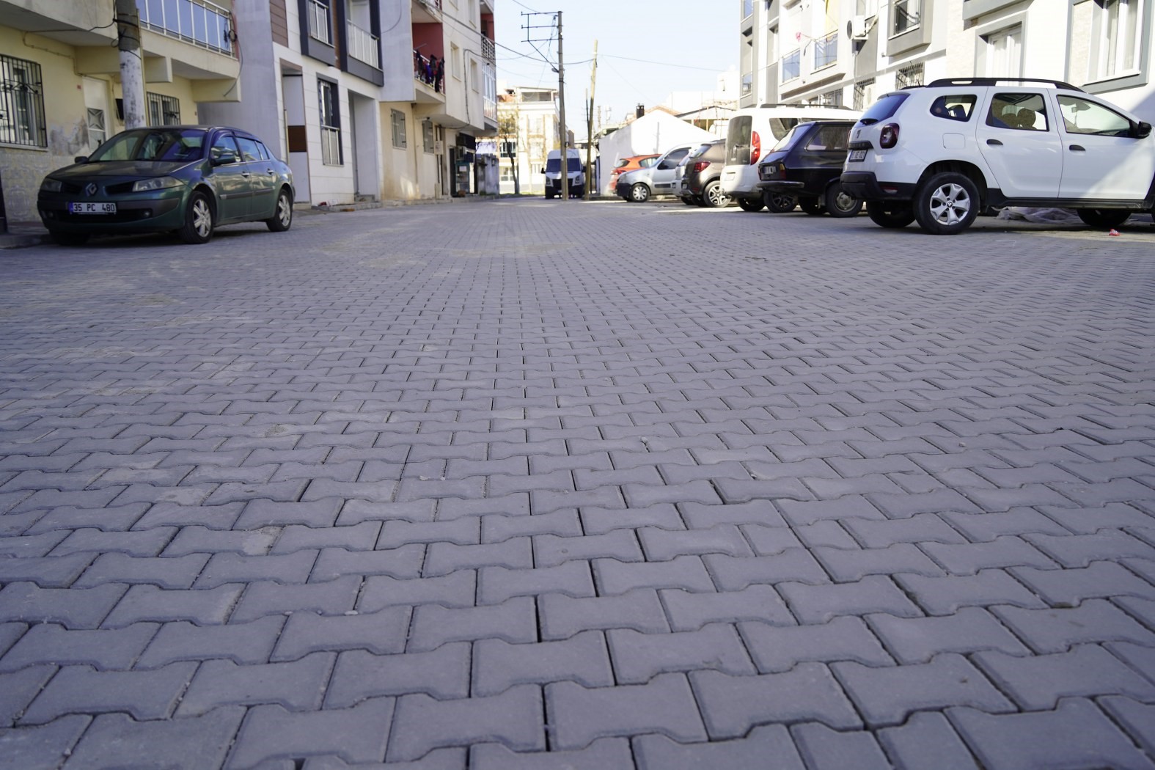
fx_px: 995
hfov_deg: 60.3
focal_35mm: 31
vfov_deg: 42.3
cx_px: 578
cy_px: 385
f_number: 5
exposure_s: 1/200
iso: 100
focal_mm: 31
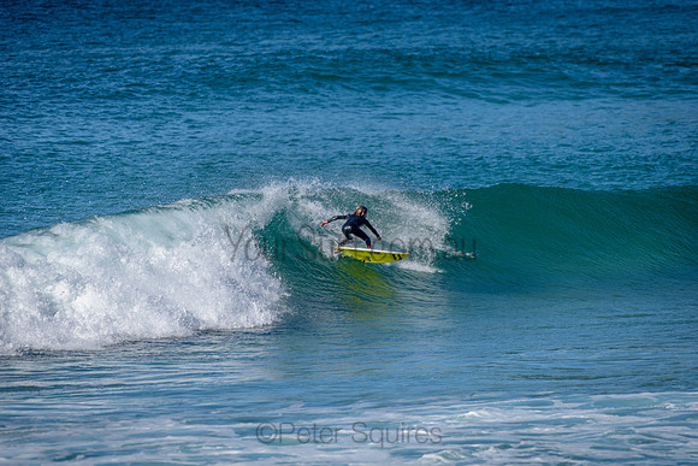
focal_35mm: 500
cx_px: 349
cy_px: 233
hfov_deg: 4.1
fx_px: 9696
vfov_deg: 2.8
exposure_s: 1/2000
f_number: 5.6
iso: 125
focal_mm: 500
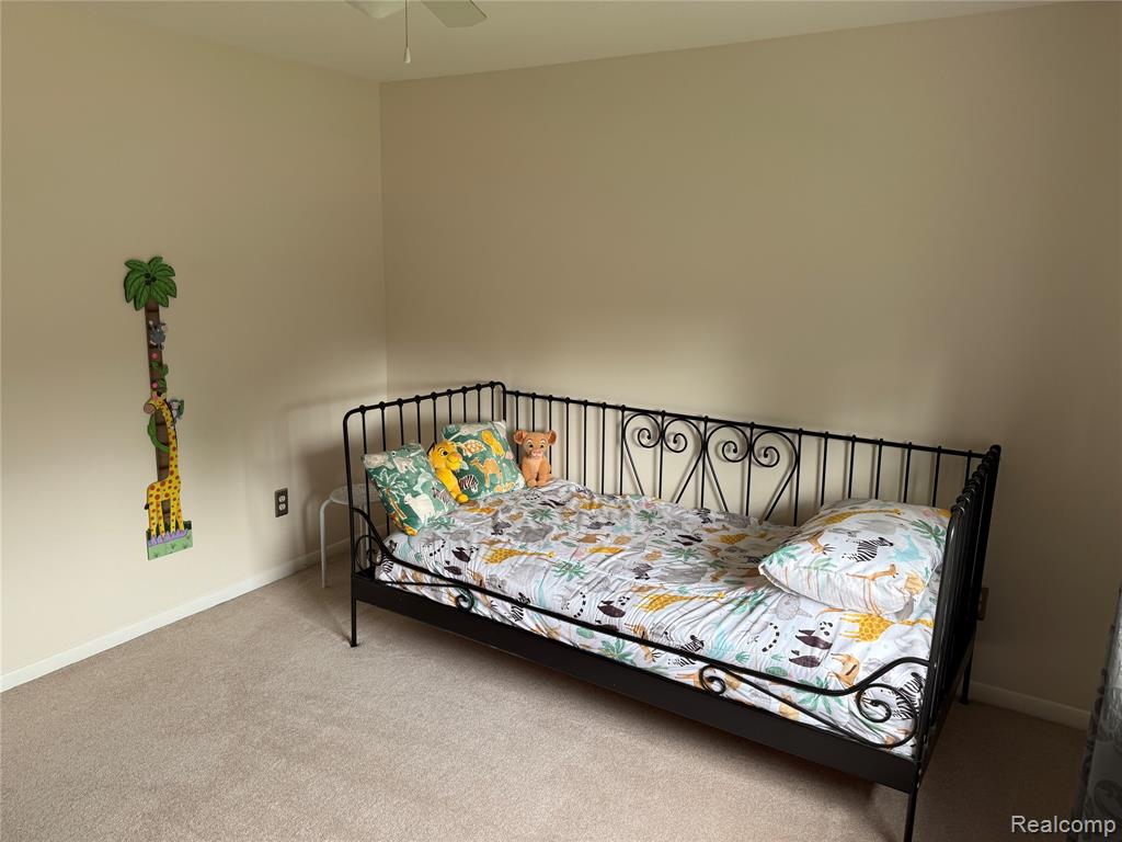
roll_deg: -2.0
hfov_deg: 71.6
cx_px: 561
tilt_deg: -11.9
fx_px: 778
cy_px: 421
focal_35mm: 24
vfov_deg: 56.8
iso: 125
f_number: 1.78
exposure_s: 1/121
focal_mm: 6.76
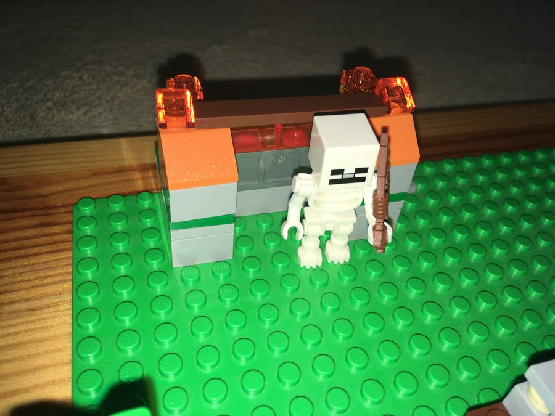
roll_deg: -6.8
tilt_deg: -41.8
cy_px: 208
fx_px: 465
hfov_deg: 61.7
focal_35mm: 29
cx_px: 278
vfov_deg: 48.2
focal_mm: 4.15
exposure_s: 1/199
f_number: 2.2
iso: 25
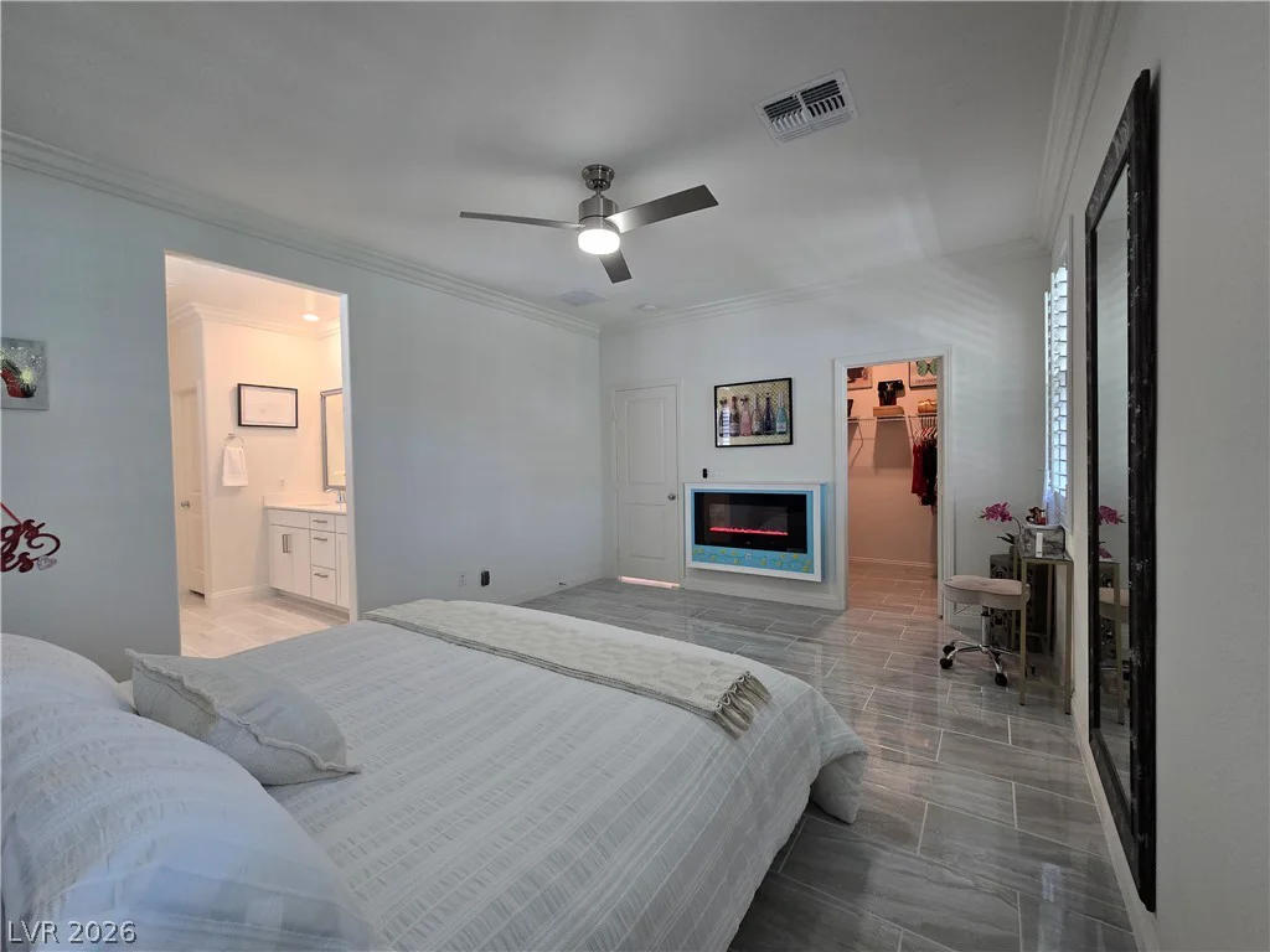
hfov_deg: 106.2
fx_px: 477
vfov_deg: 89.9
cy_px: 476
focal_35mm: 13
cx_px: 635
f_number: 2.2
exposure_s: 1/60
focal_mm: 2.2
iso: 125
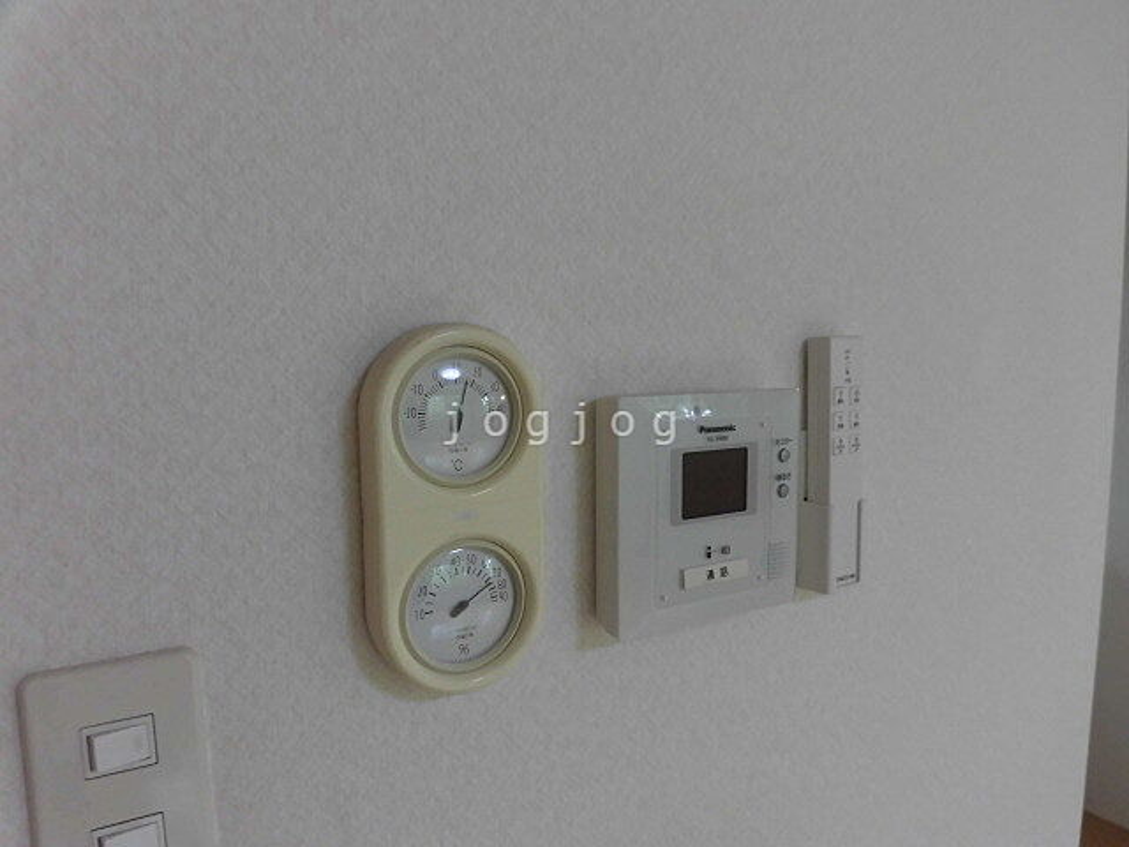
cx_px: 564
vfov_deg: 56.8
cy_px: 424
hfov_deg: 71.6
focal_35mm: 24
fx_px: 783
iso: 250
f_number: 3.1
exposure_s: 1/50
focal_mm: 4.3
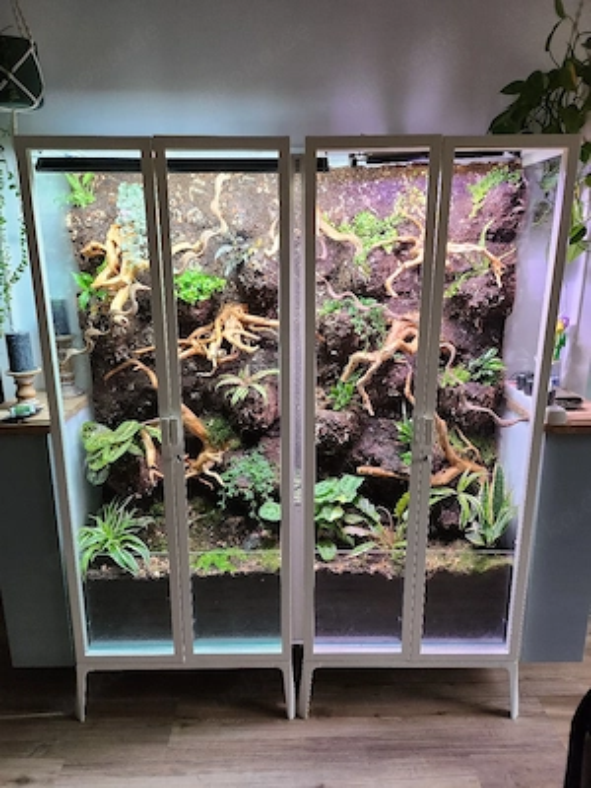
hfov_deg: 56.8
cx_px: 296
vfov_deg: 71.6
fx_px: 546
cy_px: 394
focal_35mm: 24
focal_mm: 5
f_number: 1.8
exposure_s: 1/101
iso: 640
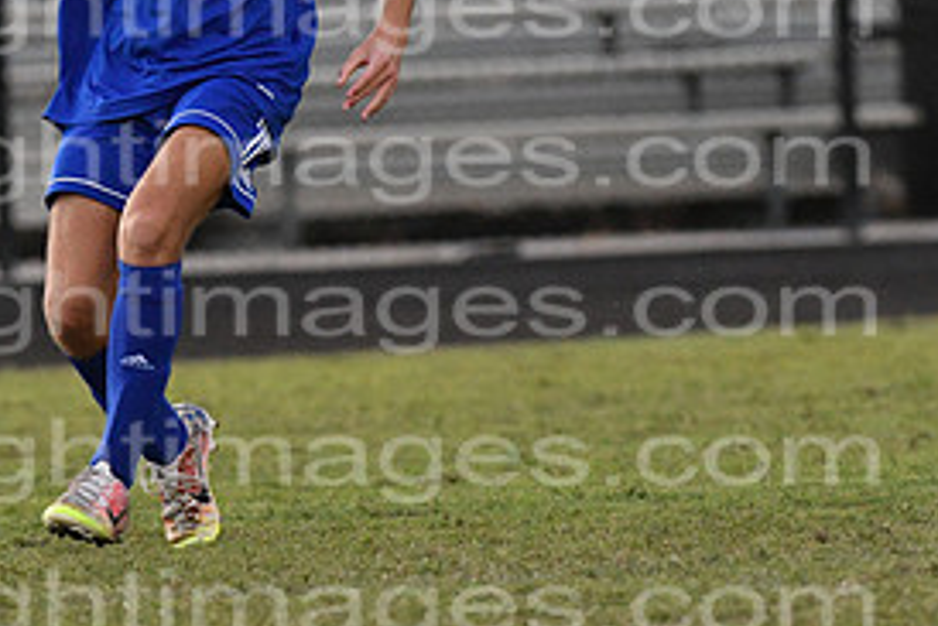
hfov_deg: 2.2
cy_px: 87
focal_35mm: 951
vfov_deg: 1.4
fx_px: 24791
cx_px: 103
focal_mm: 300
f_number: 4.5
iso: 4000
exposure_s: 1/800
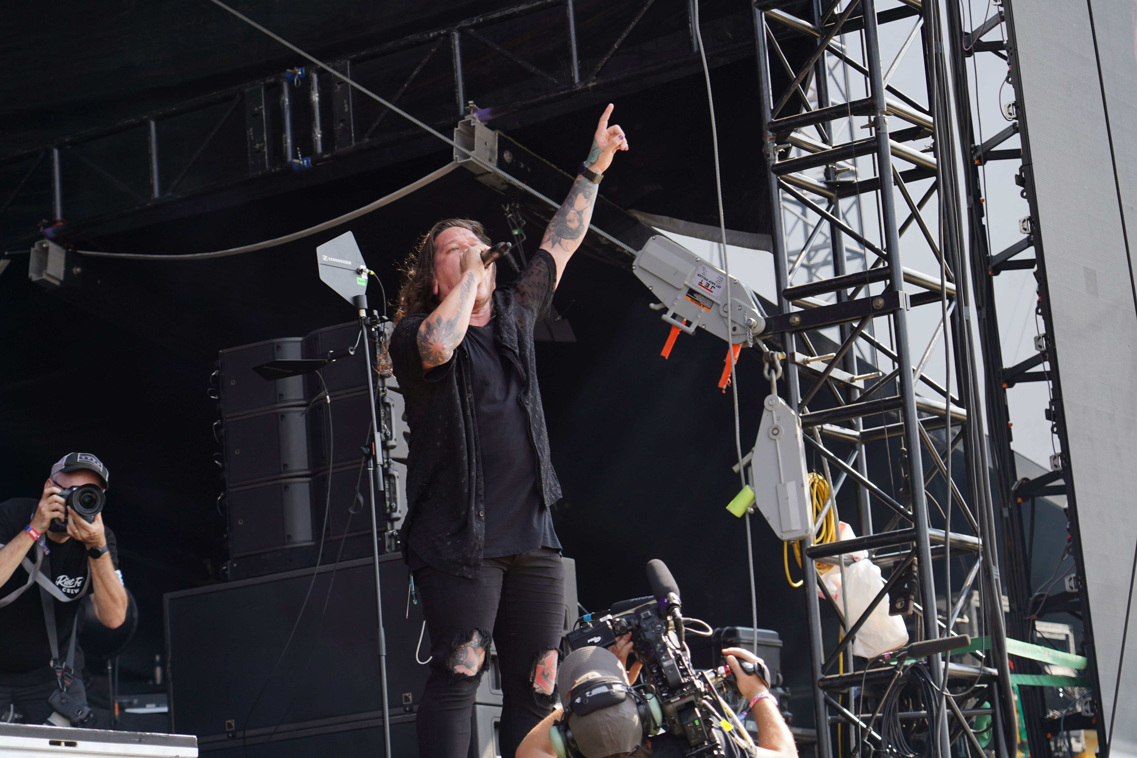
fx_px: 3158
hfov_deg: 20.4
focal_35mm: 100
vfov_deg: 13.7
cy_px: 379
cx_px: 568
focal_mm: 100
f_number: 4.5
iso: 100
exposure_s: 1/200
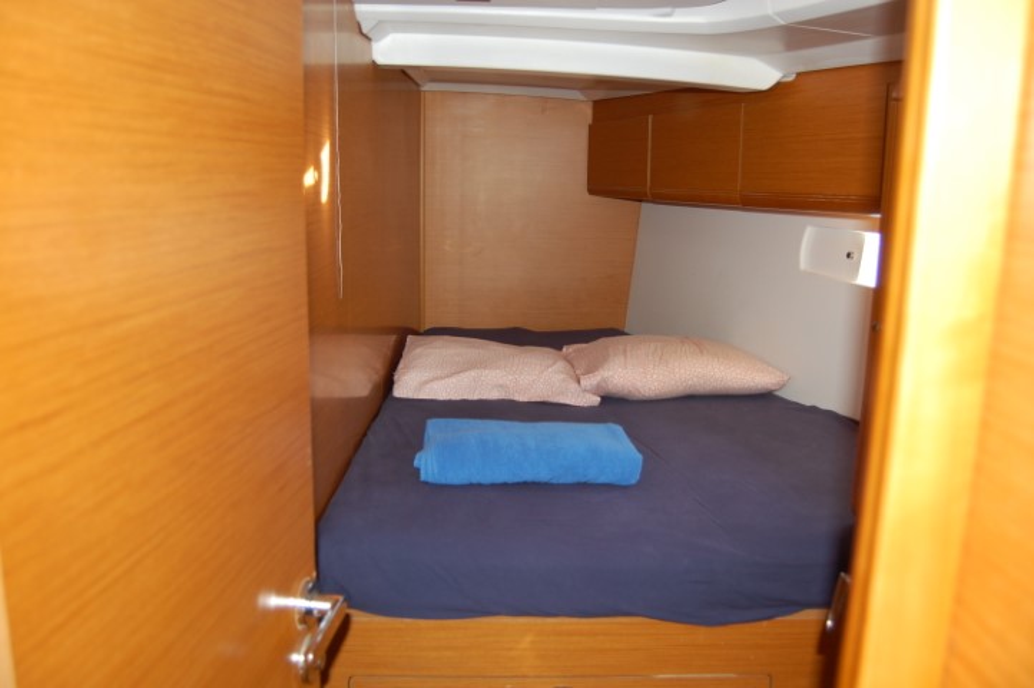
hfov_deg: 64.6
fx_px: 818
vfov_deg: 45.6
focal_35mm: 28
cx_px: 517
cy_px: 344
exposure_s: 1/60
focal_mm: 19
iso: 400
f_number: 3.5
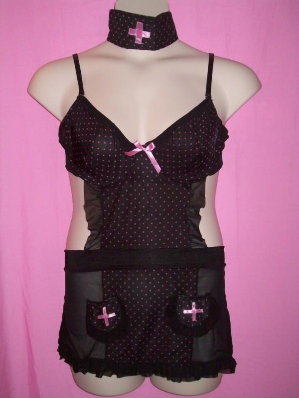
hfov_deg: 32.2
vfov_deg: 42.1
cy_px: 199
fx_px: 518
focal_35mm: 45
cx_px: 150
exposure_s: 1/73.6
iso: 80
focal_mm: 7.6
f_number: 3
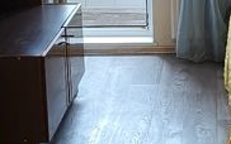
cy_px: -20
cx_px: 173
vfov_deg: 14.8
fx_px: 542
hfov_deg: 23.8
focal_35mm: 86
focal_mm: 1.68
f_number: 2.2
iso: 200
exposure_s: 1/50
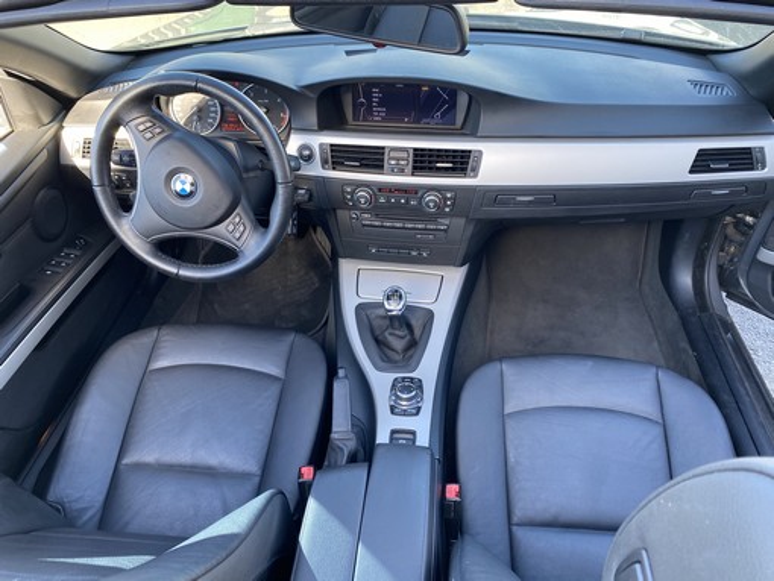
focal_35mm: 26
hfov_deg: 67.3
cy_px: 290
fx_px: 582
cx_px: 387
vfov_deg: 53.1
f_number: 1.8
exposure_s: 1/121
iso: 80
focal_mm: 4.25
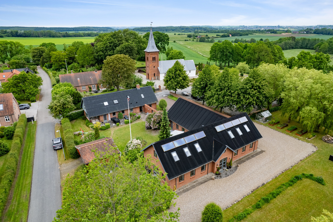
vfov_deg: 57.2
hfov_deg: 78.6
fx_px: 203
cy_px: 111
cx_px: 166
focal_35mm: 22
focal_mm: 8.4
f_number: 2.8
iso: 100
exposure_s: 1/640
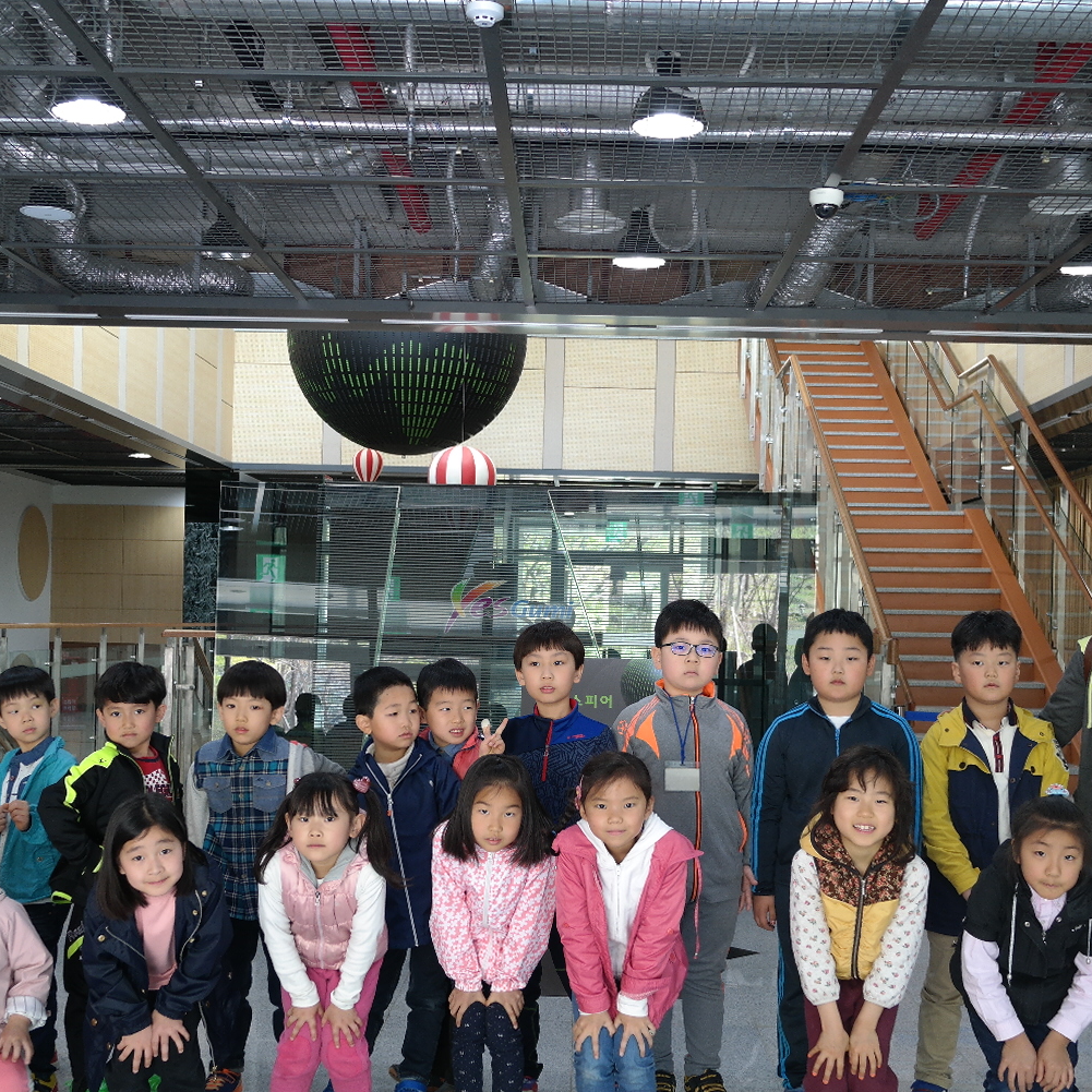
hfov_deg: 38.3
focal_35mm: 44
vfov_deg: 38.3
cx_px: 554
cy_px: 624
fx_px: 1570
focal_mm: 20
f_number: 3.5
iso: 400
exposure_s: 1/40
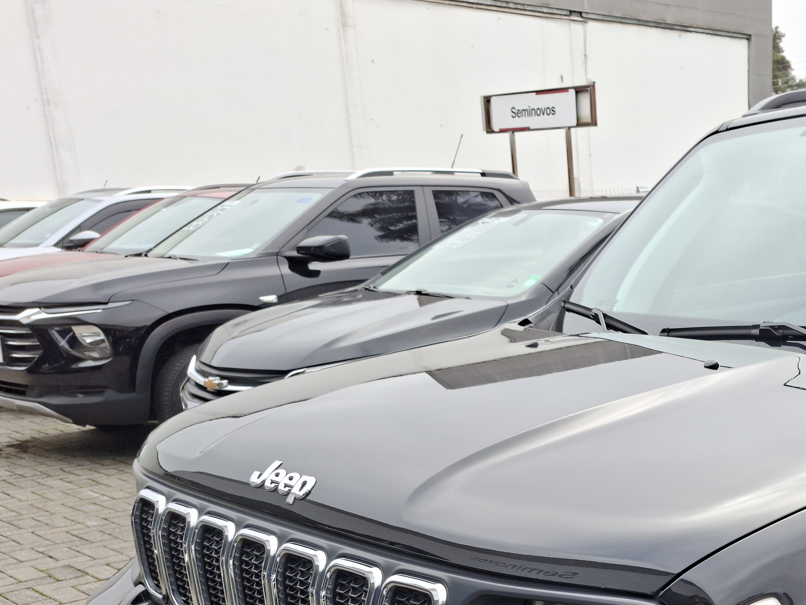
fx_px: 1118
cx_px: 769
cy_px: 594
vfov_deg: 28.5
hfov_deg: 36.4
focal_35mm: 48
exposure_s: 1/345
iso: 50
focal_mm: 5.54
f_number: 1.8
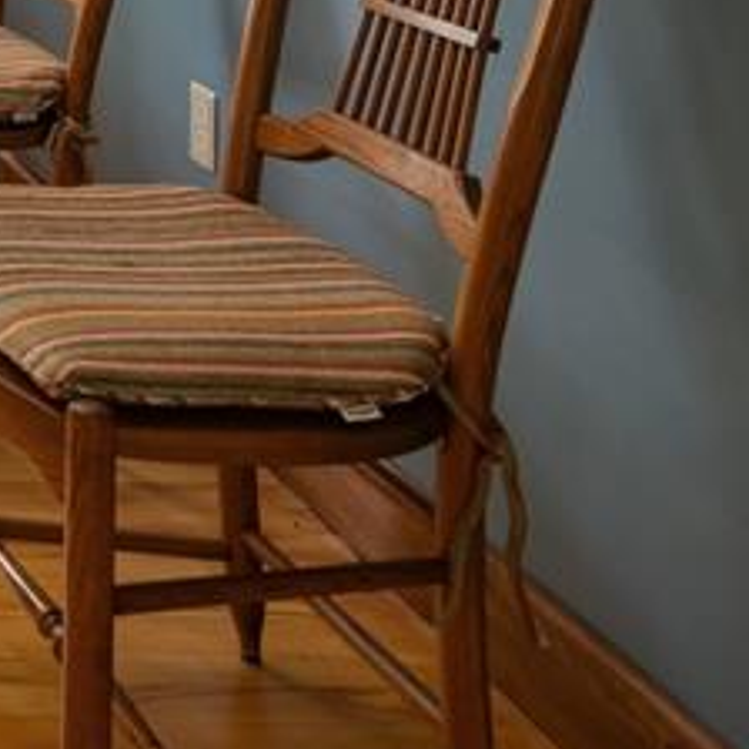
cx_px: -615
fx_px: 1616
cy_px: -329
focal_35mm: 66
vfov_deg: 22.2
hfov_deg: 19.3
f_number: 9
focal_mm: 17
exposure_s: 1/6
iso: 320
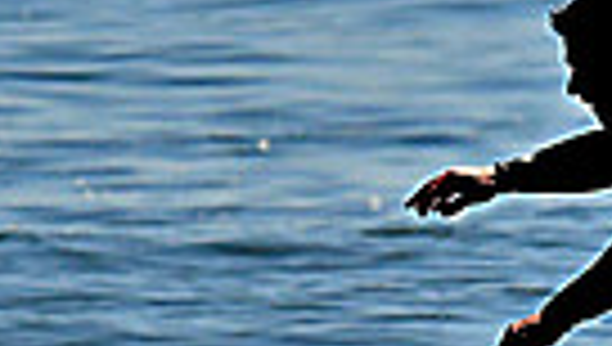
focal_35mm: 3340
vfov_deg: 0.4
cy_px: 398
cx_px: 927
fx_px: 54286
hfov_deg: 0.6
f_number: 9
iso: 1400
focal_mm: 500
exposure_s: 1/8000
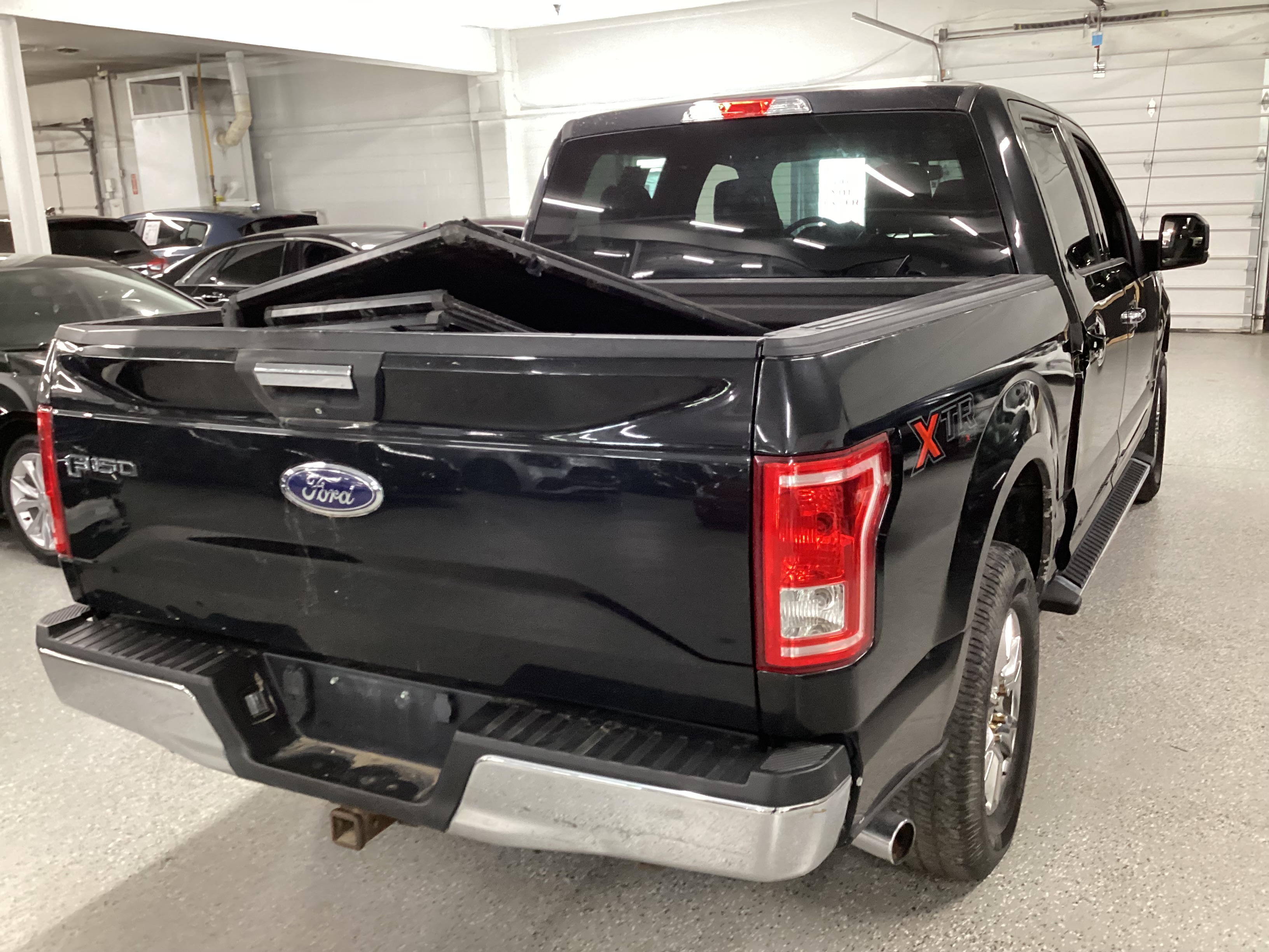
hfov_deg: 58.4
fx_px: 1136
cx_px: 634
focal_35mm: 31
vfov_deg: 45.4
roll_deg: +1.9
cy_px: 476
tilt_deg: -15.8
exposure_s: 1/33
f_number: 2.4
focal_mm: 3.3
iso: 320
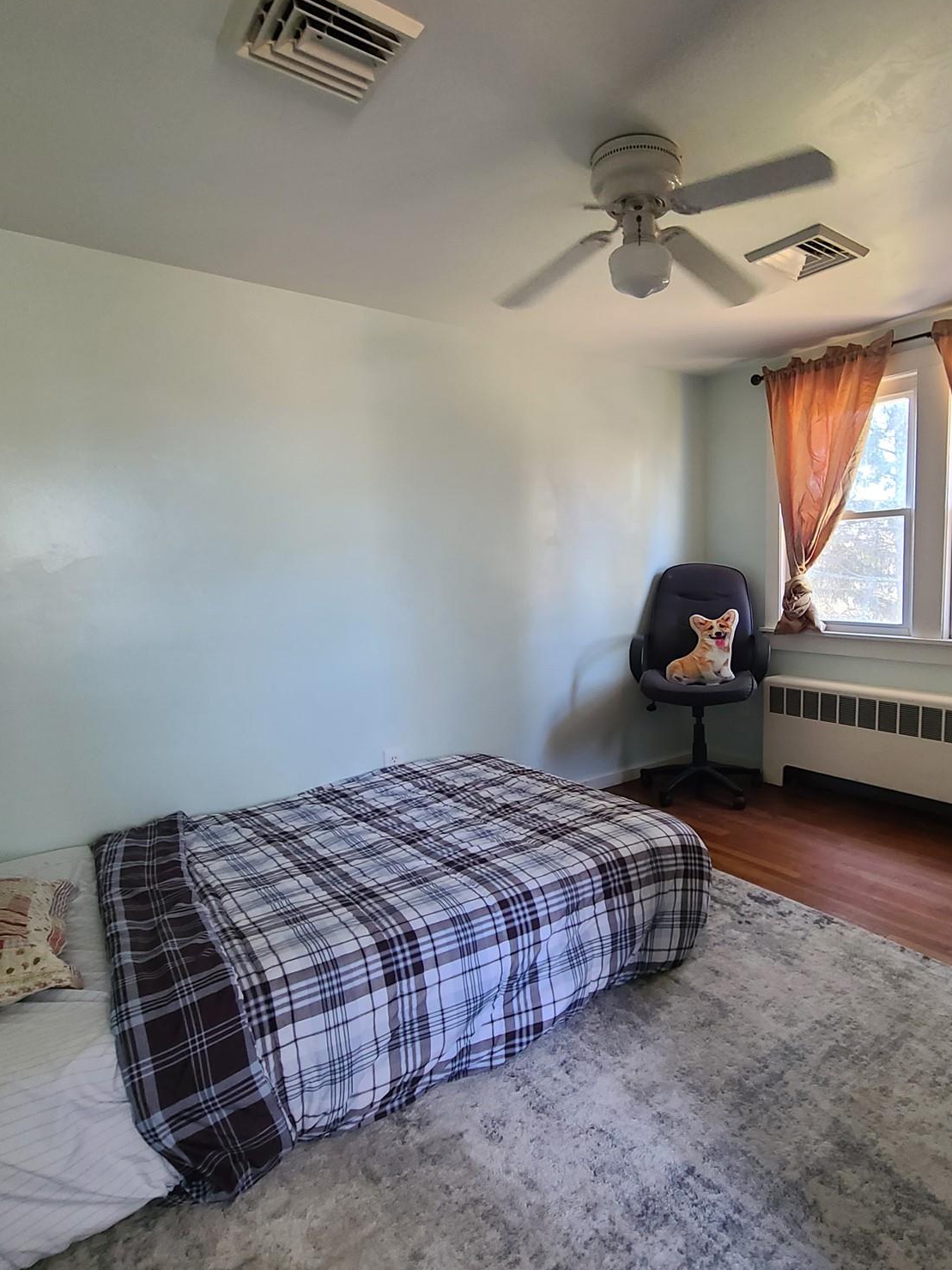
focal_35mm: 18
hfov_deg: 69.9
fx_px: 660
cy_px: 650
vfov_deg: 87.7
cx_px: 620
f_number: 2.2
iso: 400
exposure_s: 1/30
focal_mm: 2.2
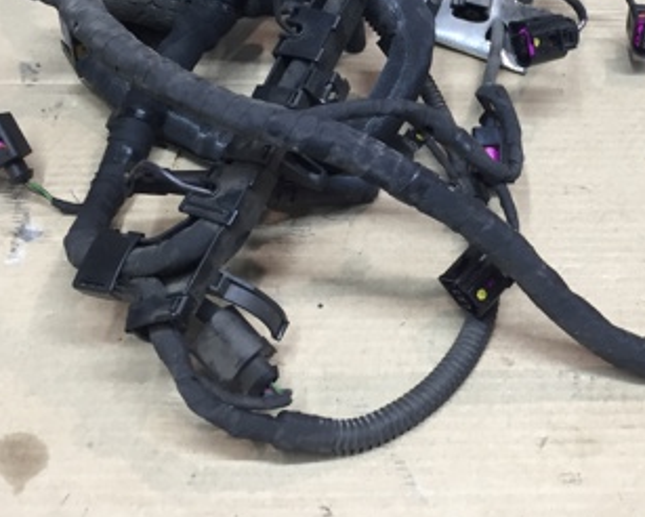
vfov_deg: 25.2
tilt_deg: -38.9
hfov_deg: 31.5
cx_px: 466
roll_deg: -4.4
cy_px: 74
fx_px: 1127
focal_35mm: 59
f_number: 2.2
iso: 80
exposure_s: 1/33
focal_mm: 4.15
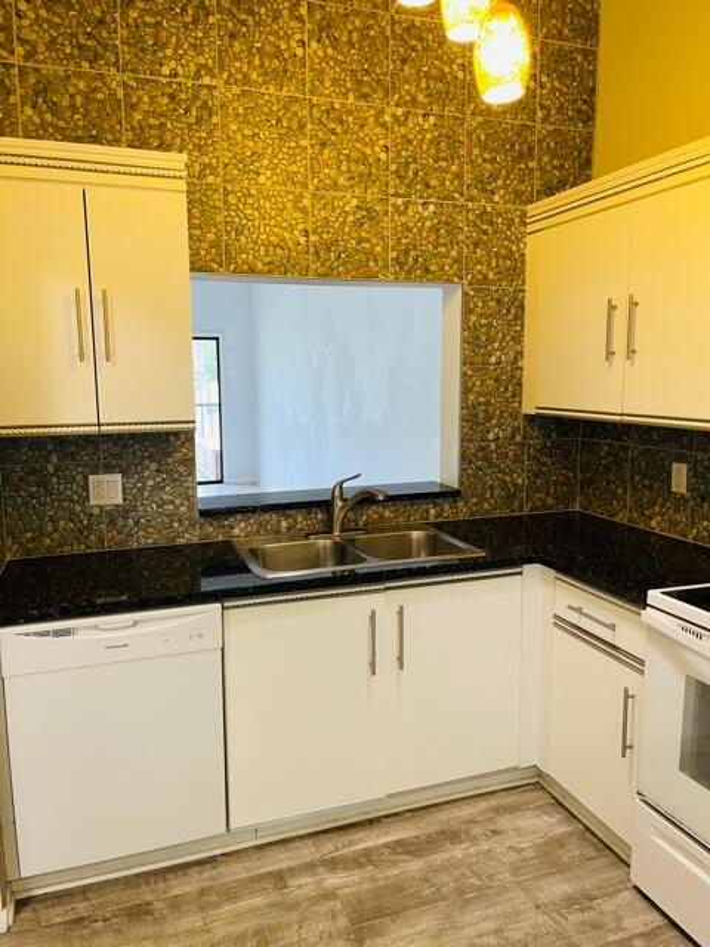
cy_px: 474
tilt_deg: -8.5
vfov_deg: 67.3
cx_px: 355
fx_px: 711
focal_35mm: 26
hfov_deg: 53.1
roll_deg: +1.7
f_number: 1.6
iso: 125
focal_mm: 5.1
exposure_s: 1/60
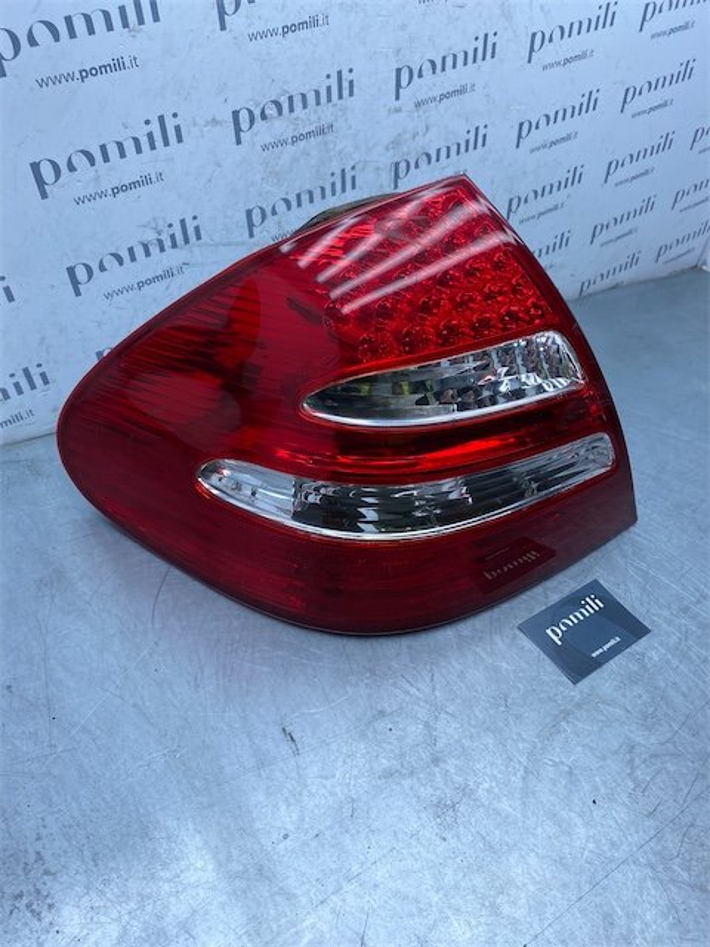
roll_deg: -10.8
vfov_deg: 67.3
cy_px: 474
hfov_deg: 53.1
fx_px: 711
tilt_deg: -39.9
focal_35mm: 26
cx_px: 355
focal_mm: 4.25
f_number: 1.8
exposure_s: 1/912
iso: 32
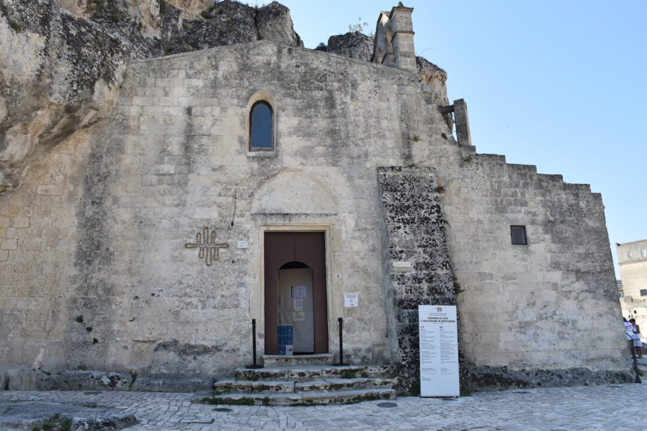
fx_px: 521
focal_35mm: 29
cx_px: 311
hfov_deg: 63.6
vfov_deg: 44.9
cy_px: 204
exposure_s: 1/250
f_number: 8
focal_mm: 18
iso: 200
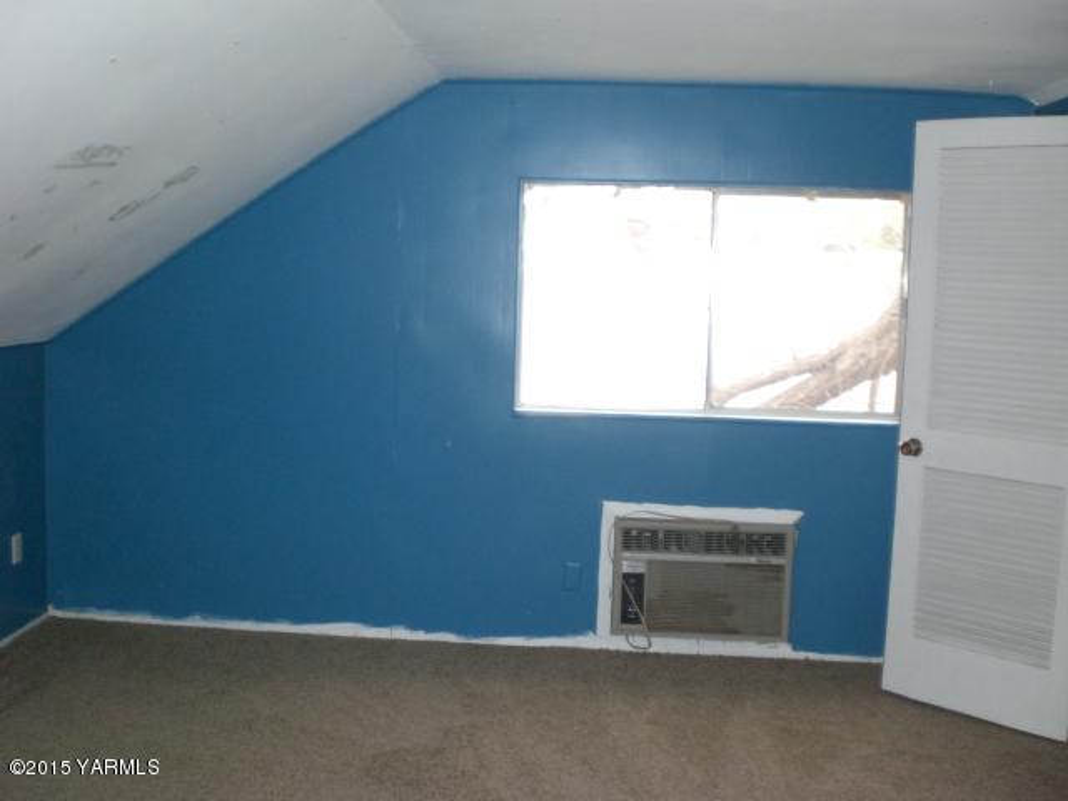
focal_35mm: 38
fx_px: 1172
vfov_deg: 37.7
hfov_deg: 49.0
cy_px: 400
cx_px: 534
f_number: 3.1
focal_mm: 6.3
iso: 200
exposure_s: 1/60
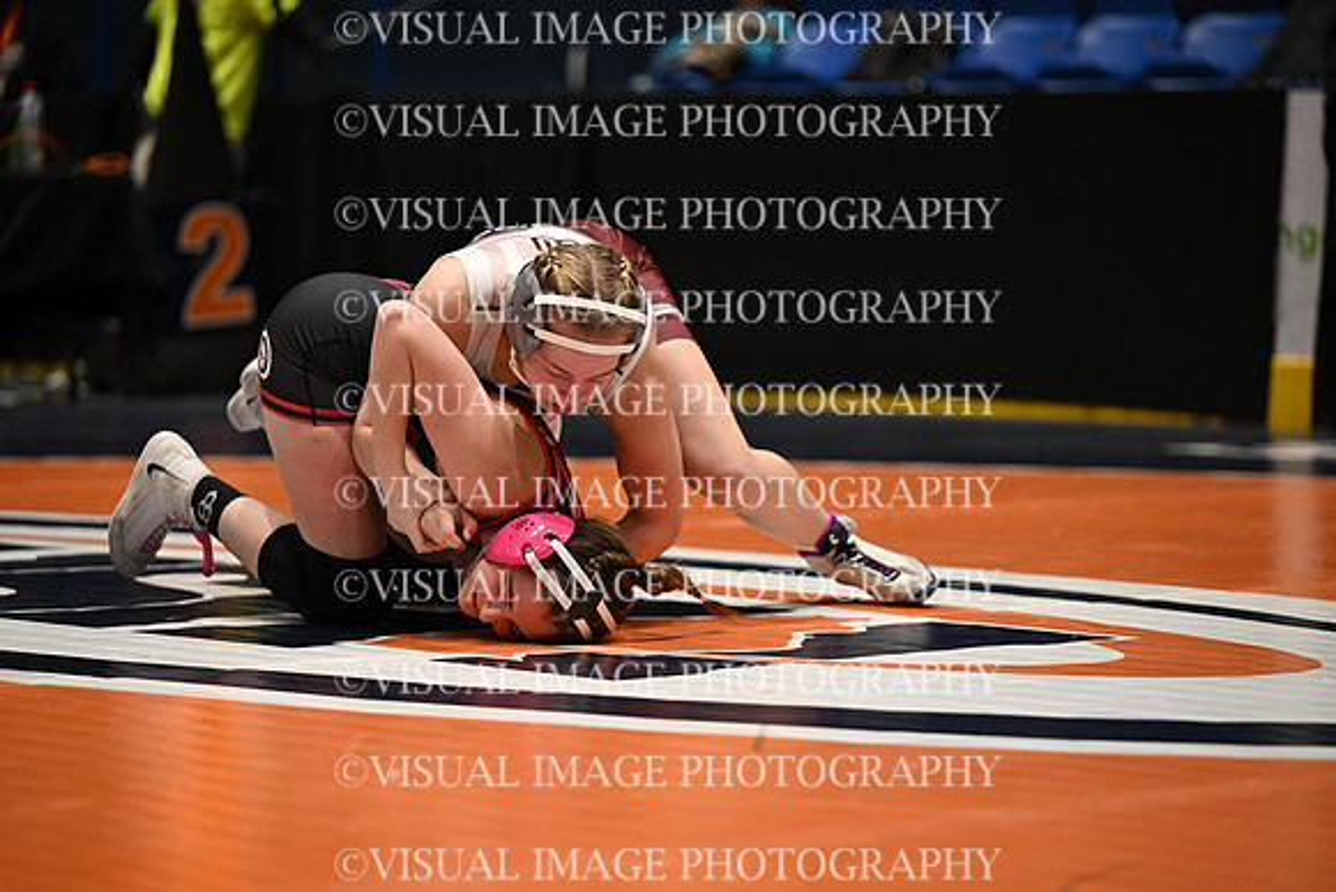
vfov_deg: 10.2
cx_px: 668
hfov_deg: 15.2
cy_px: 446
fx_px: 5011
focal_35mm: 135
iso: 2000
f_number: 2.8
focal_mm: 135
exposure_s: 1/767
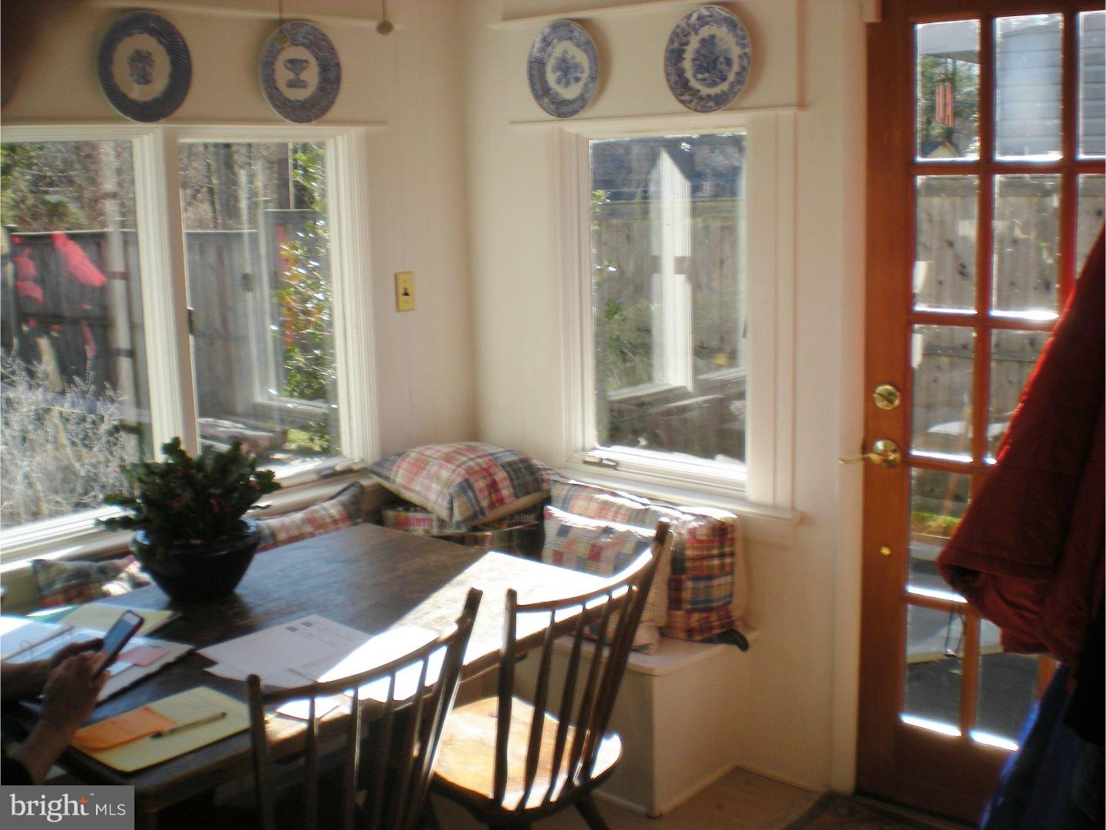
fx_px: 1214
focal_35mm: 38
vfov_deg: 37.7
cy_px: 415
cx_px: 553
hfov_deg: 49.0
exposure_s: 1/136
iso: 64
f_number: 4.6
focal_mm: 6.3
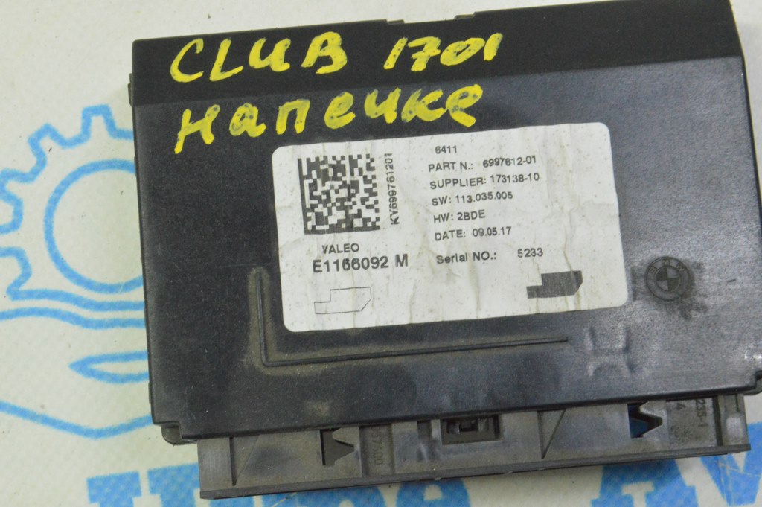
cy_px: 254
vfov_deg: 16.5
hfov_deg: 24.6
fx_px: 1745
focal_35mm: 82
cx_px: 381
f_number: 20
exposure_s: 1/20
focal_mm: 55
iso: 6400
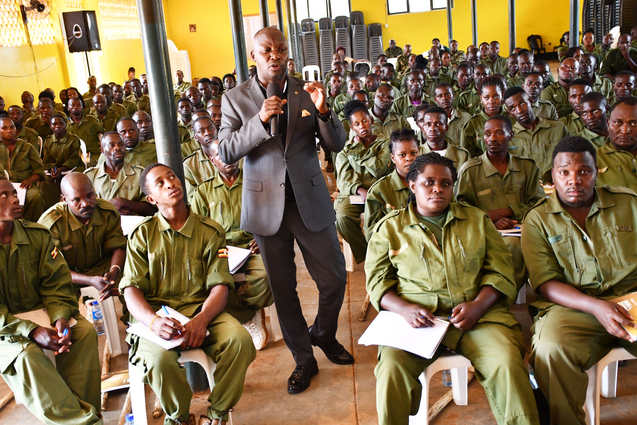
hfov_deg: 43.6
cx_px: 318
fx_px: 796
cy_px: 212
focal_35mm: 45
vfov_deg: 29.9
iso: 1400
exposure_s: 1/125
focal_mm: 30
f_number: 4
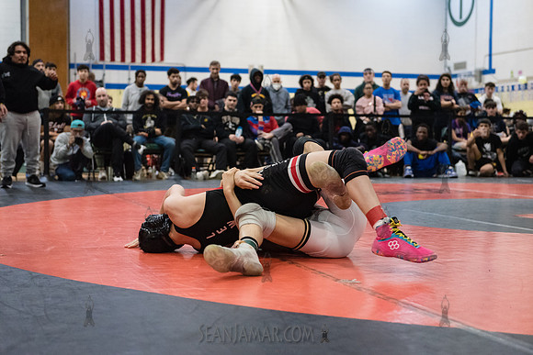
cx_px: 266
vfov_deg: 24.2
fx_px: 829
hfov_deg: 35.6
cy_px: 178
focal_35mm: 56
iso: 8000
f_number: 3.2
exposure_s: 1/500
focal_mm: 56
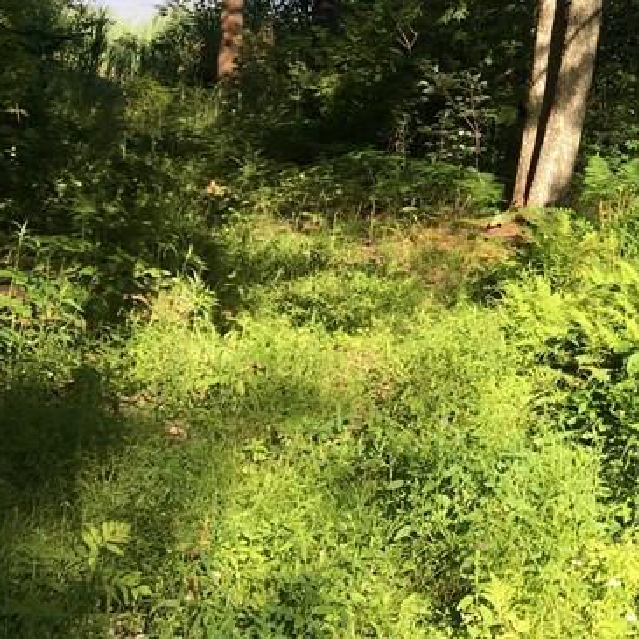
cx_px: 739
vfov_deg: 23.0
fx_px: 1504
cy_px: -12
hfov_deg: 22.4
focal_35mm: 72
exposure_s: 1/523
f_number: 2.2
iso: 25
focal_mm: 4.15
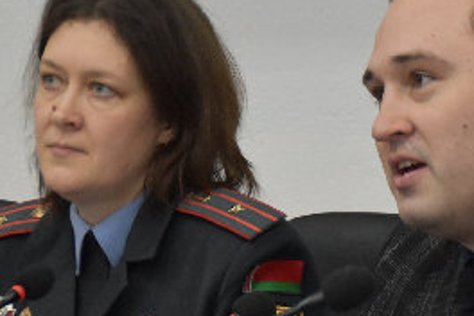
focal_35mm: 309
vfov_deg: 4.4
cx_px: 264
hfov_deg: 6.7
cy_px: 169
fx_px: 4068
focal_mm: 66
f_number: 5
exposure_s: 1/60
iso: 1800
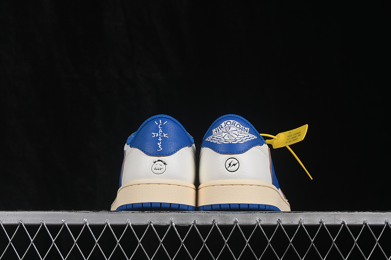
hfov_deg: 27.0
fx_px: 815
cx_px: 196
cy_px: 130
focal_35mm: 75
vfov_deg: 18.2
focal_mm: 50
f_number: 8
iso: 160
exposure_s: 1/80
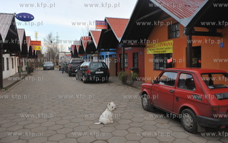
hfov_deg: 64.5
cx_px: 126
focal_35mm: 29
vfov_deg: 43.2
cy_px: 69
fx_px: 180
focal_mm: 24
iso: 500
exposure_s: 1/250
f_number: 5.6
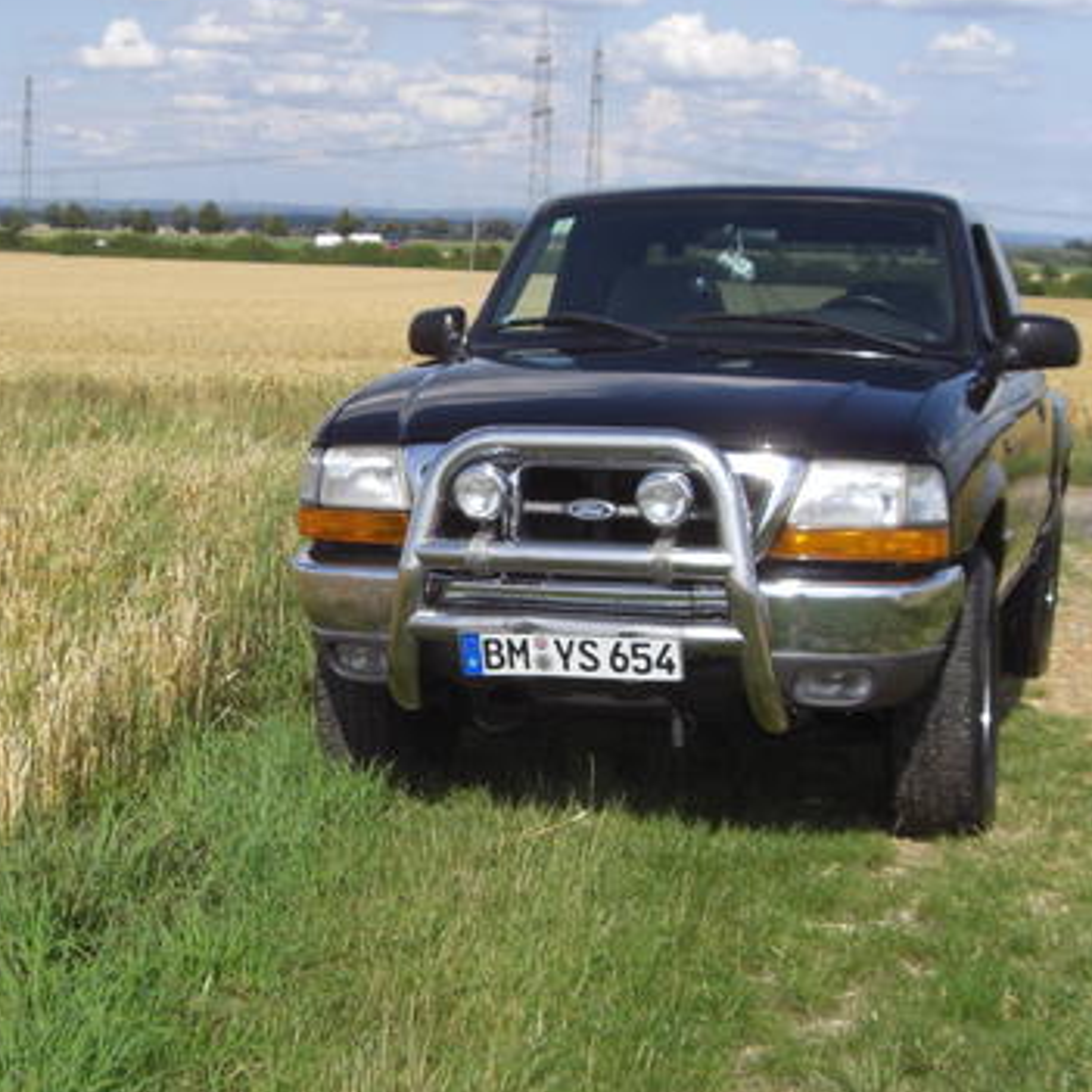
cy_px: 568
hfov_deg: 25.6
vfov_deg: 25.7
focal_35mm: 67
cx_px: 342
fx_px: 2391
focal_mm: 6.2
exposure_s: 1/200
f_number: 8
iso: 64
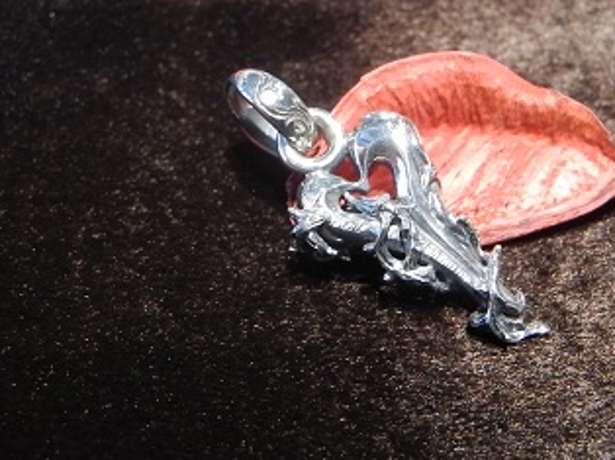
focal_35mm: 62
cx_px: 390
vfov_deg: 23.6
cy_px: 204
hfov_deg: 31.1
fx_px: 1101
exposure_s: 1/40
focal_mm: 8.1
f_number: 3.2
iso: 500
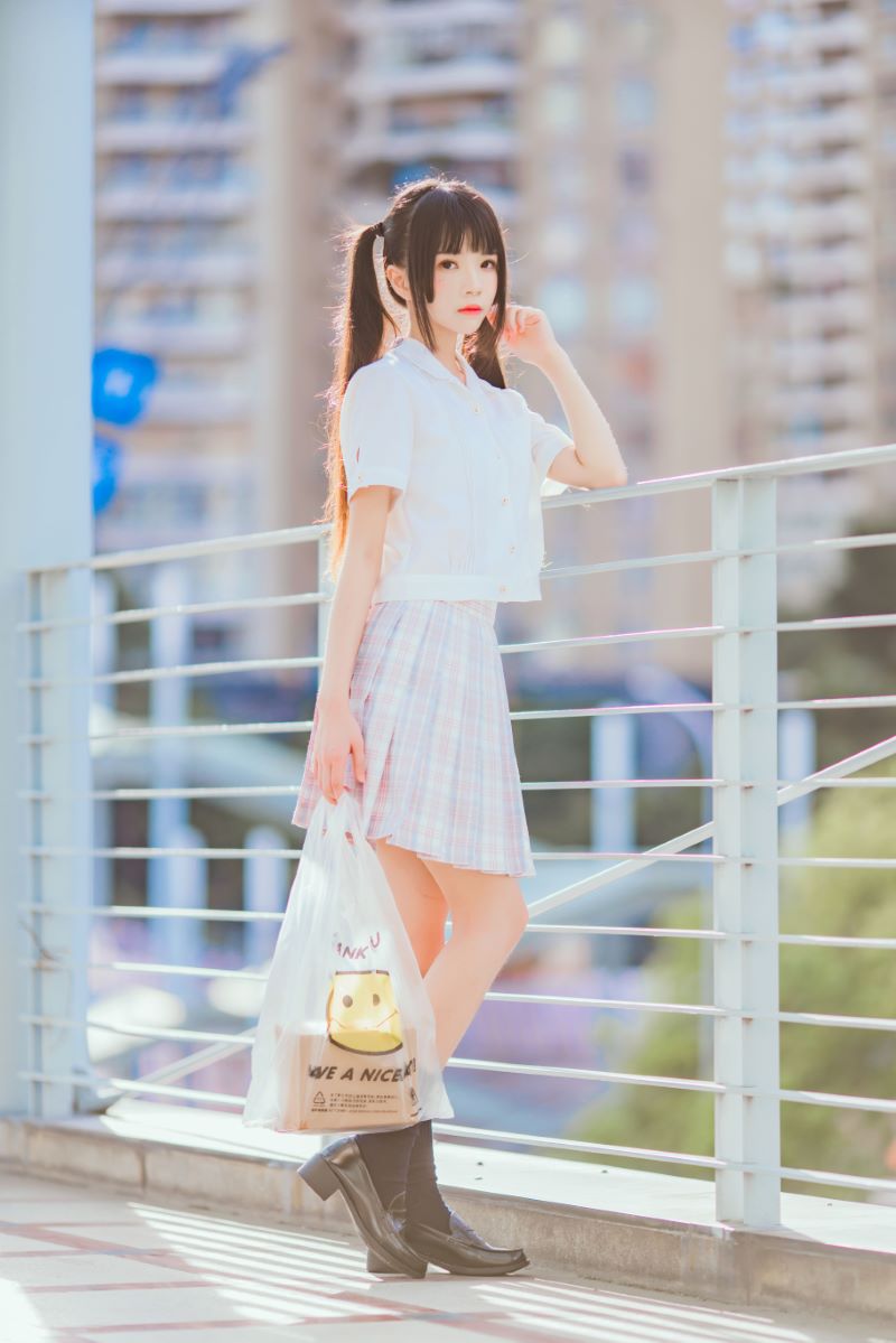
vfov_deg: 15.2
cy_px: 672
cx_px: 448
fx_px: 5037
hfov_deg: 10.2
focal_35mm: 135
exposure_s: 1/1000
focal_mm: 135
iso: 160
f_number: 2
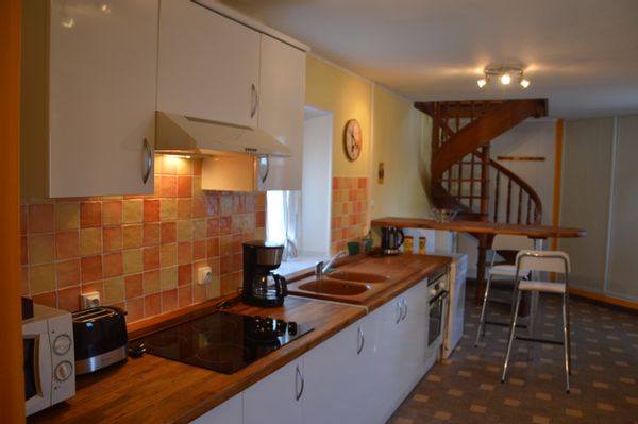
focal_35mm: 27
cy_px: 212
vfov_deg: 47.9
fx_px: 478
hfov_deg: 67.4
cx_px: 319
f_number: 4
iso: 400
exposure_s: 1/60
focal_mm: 18
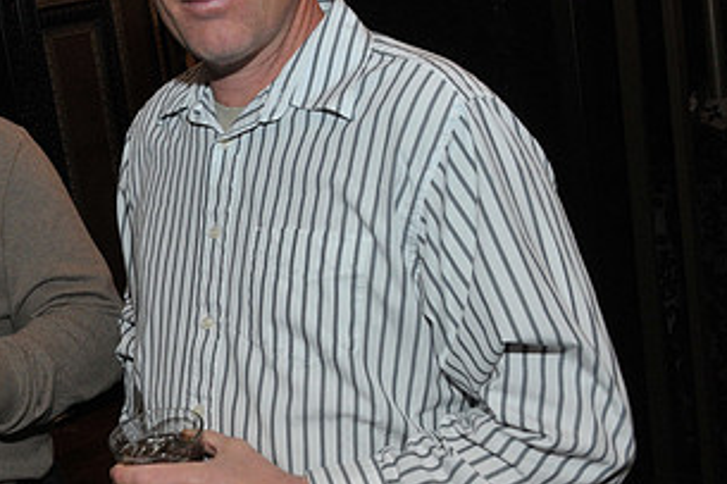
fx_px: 1150
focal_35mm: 57
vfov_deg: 23.7
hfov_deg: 33.5
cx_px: 95
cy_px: 182
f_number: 5.6
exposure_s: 1/40
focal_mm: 20
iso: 640
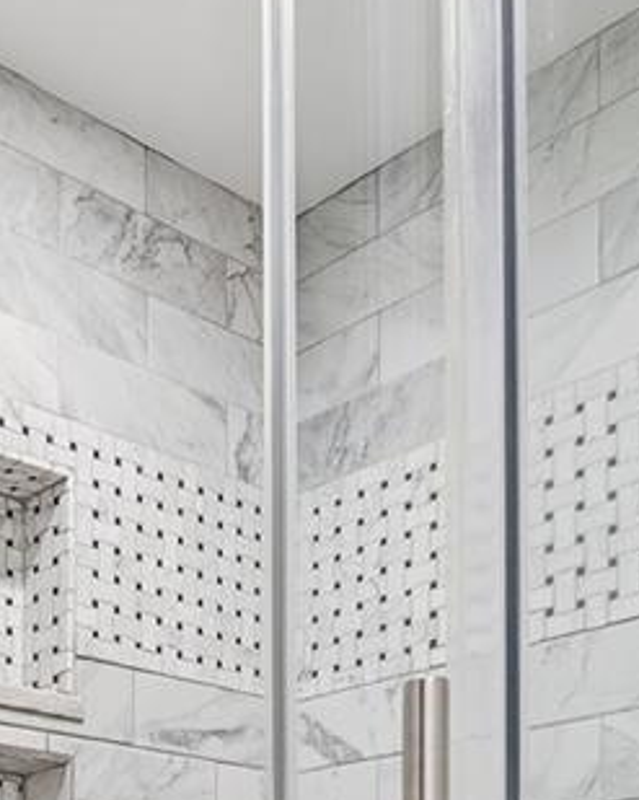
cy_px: 1064
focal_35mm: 51
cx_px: -4
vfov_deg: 29.1
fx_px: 1206
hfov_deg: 27.9
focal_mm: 14
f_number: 8
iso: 400
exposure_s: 1/80
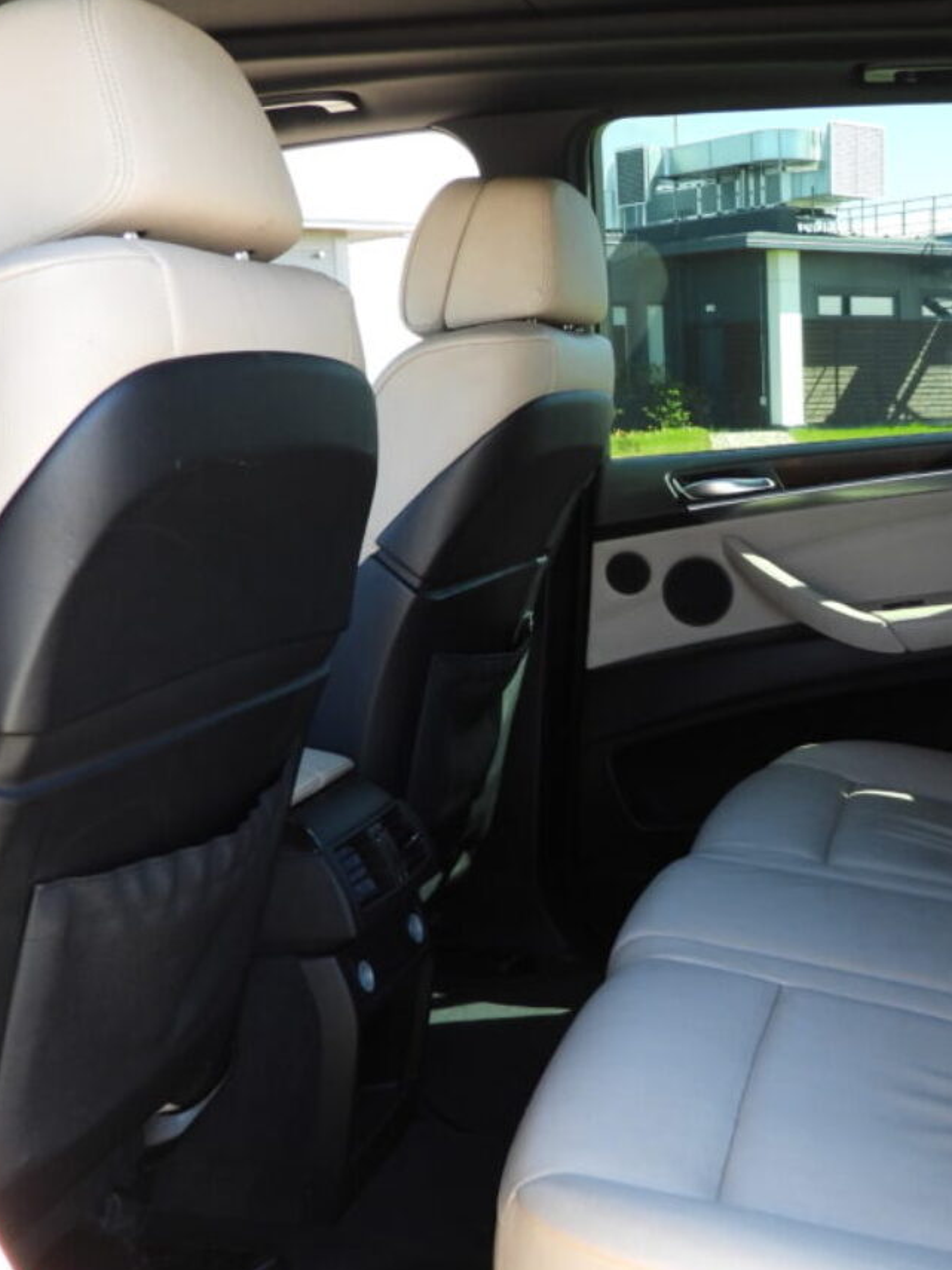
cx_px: 885
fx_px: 1651
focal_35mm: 45
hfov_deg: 30.5
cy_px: 734
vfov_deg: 42.0
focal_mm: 4.3
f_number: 2.8
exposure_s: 1/100
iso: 100
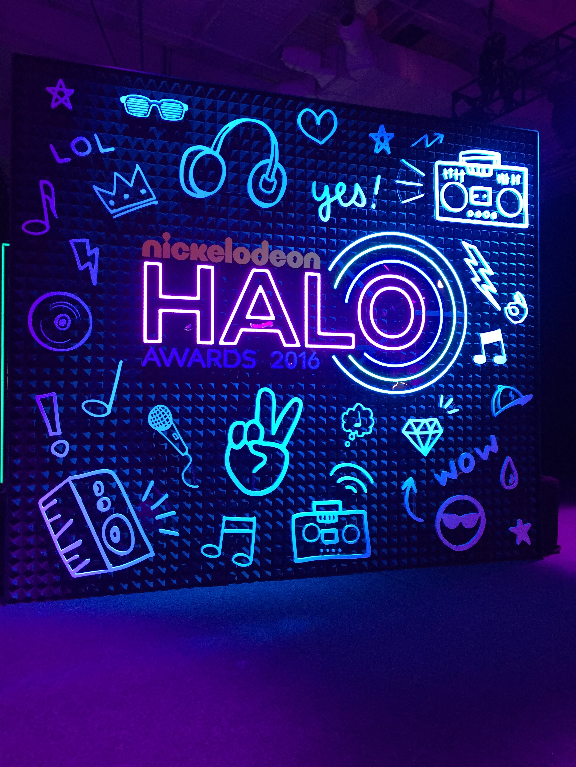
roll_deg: +0.6
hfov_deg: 48.2
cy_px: 384
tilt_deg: +1.2
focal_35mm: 29
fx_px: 643
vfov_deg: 61.7
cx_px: 288
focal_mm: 4.15
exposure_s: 1/30
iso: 125
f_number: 2.2
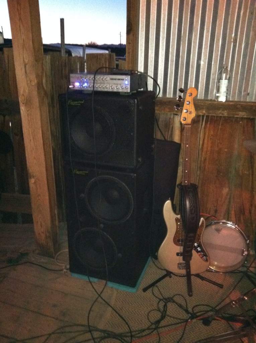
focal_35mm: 35
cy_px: 172
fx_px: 346
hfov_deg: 40.6
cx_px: 128
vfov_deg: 52.7
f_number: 2.8
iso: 1000
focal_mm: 3.85
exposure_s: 1/15
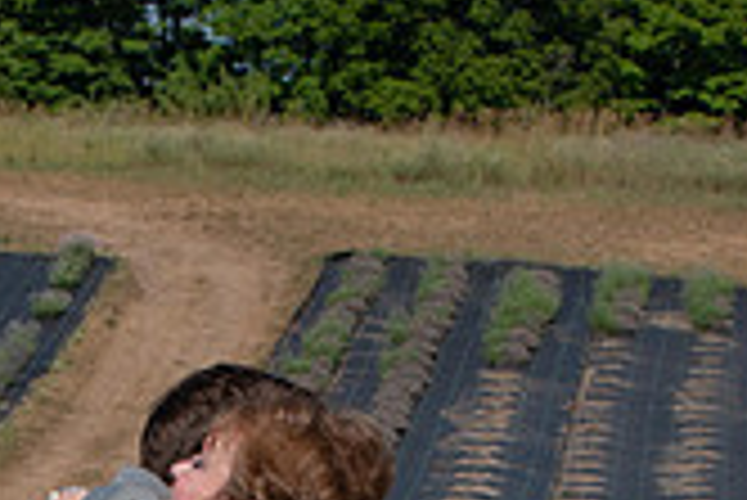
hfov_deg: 9.3
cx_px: 32
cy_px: 818
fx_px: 4569
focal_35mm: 220
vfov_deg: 6.2
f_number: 11
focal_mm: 42
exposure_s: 1/500
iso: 200
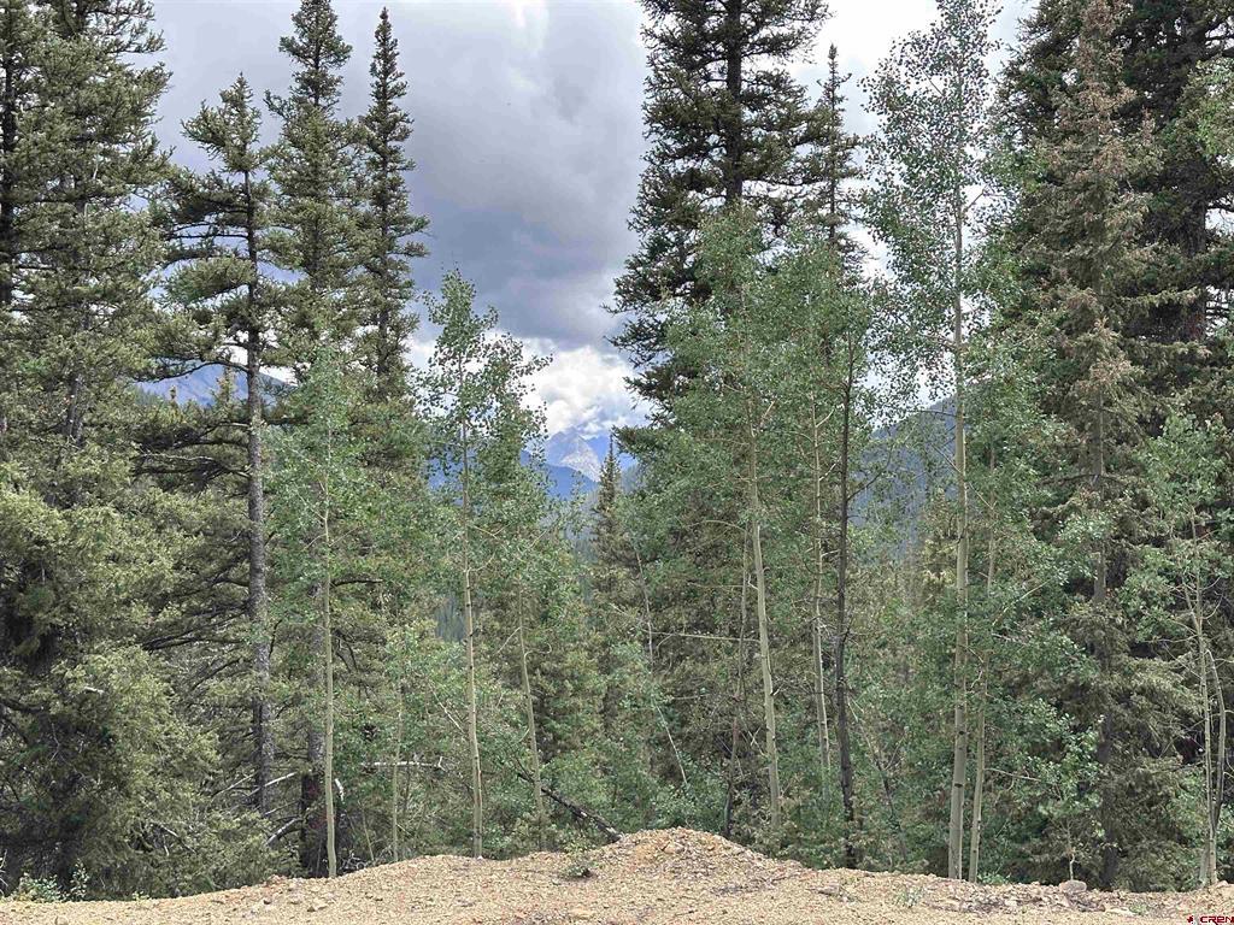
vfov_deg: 30.3
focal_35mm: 48
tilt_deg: +1.9
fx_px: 1711
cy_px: 462
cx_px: 617
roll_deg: -0.3
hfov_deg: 39.7
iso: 64
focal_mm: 6.86
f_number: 1.78
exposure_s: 1/1171
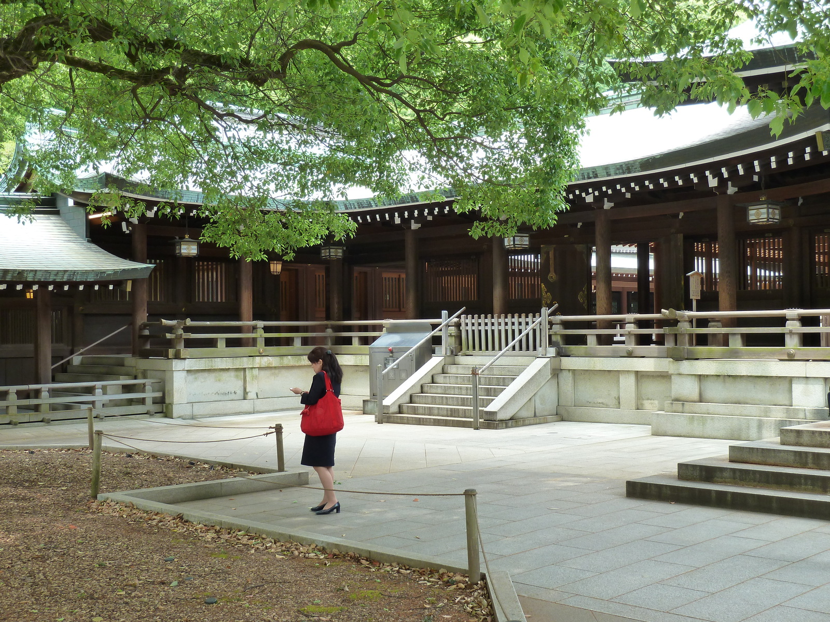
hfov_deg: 42.9
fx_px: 1055
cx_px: 415
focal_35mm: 44
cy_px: 311
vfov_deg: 32.9
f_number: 3.7
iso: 125
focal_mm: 7.3
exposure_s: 1/50
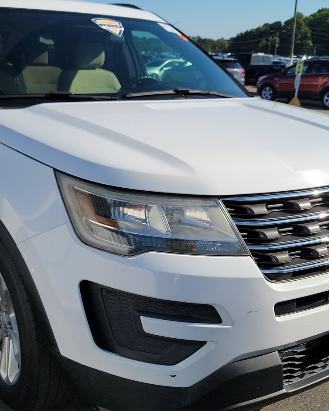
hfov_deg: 37.3
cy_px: 207
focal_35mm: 40
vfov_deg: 45.8
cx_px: 141
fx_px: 487
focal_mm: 6.7
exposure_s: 1/1182
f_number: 1.8
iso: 50
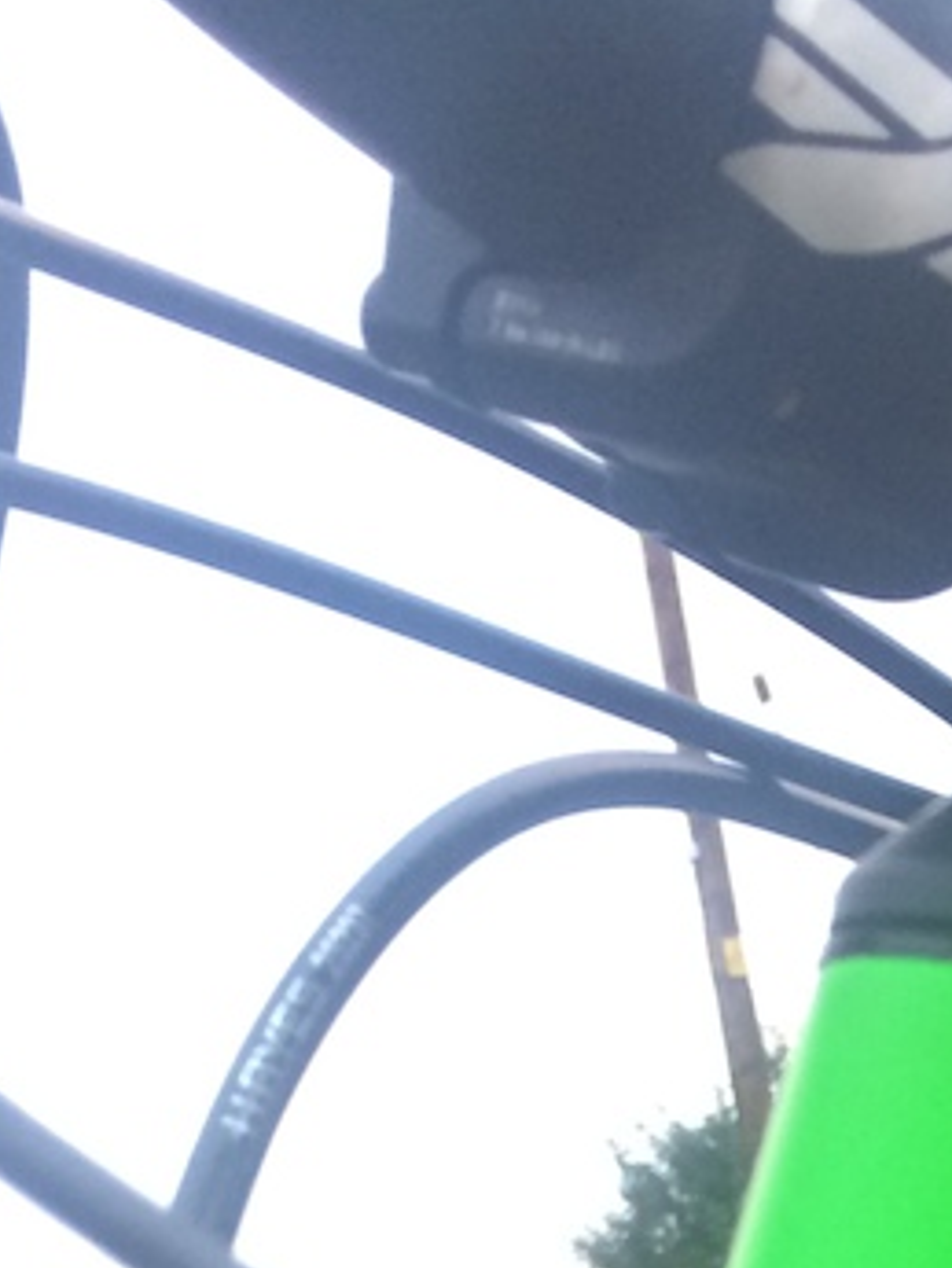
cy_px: 1871
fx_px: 3152
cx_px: 1026
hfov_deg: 16.7
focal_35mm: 86
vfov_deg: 19.9
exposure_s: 1/30
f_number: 2.2
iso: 80
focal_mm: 4.15
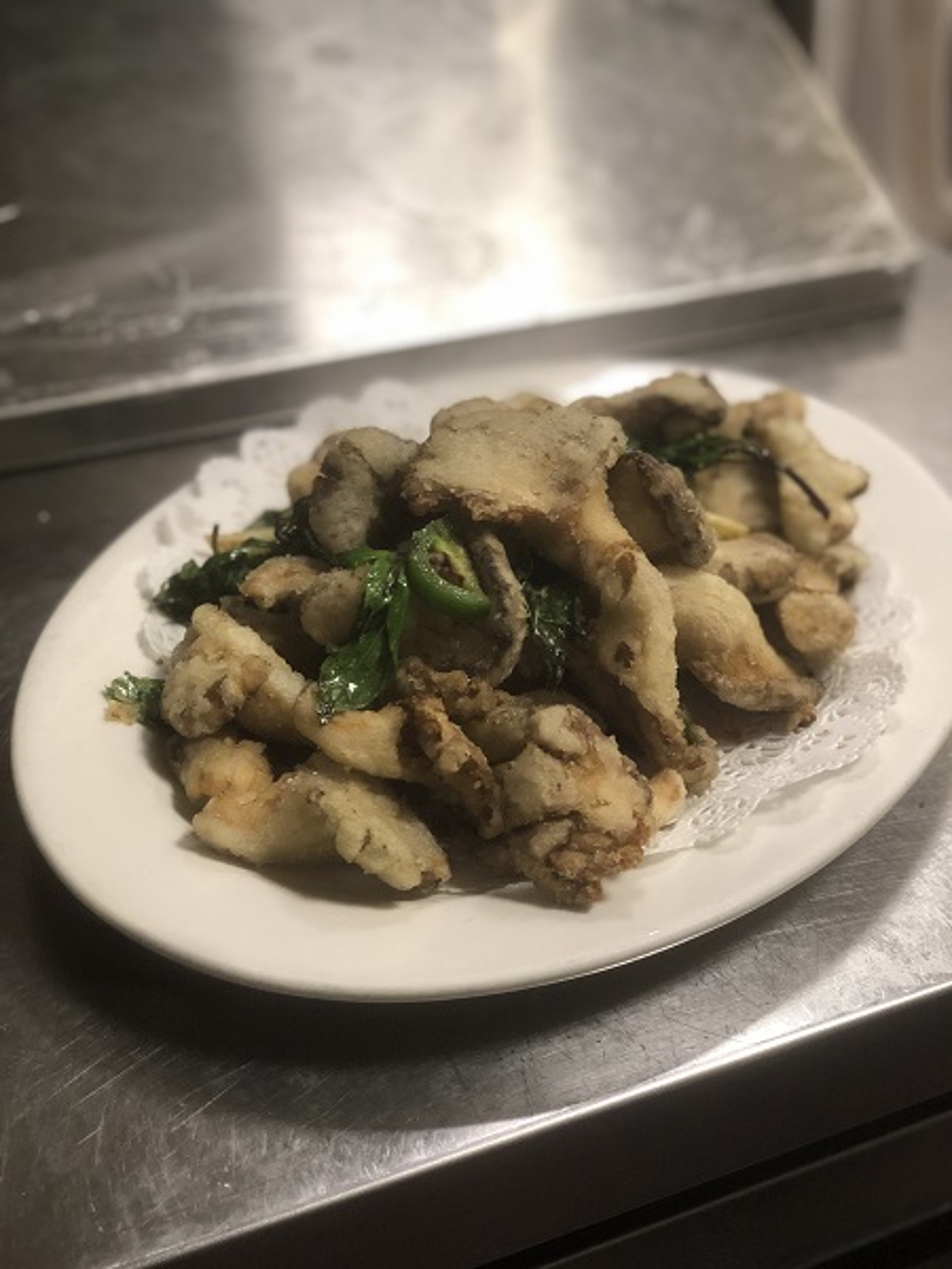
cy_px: 634
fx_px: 1907
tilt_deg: -36.7
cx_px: 476
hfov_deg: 28.0
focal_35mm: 52
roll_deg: -3.0
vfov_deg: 36.8
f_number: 2.4
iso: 100
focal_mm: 6
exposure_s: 1/40
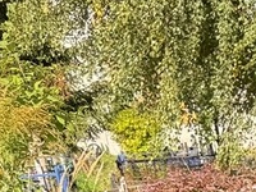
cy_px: 379
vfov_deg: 11.0
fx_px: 910
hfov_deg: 12.4
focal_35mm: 123
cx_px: 622
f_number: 1.78
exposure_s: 1/602
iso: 80
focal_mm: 6.76
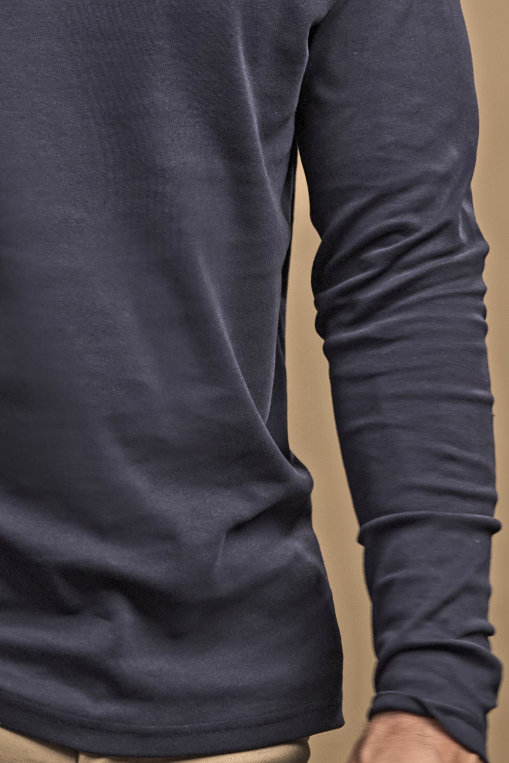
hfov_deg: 4.9
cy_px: 134
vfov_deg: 7.3
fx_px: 5939
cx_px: 58
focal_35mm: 280
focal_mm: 98
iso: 400
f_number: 3.2
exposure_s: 1/160
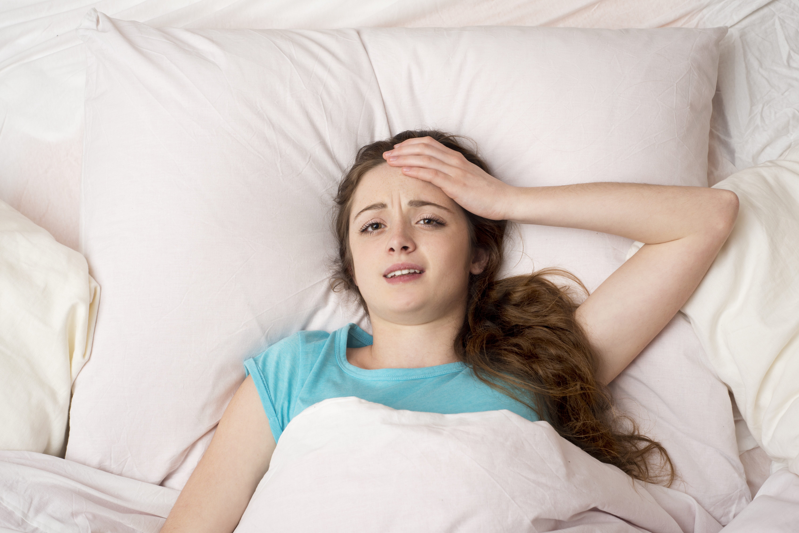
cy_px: 266
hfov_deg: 39.6
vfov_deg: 27.0
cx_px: 400
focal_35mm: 50
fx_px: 1110
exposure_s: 1/160
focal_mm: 50
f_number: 8
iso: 100
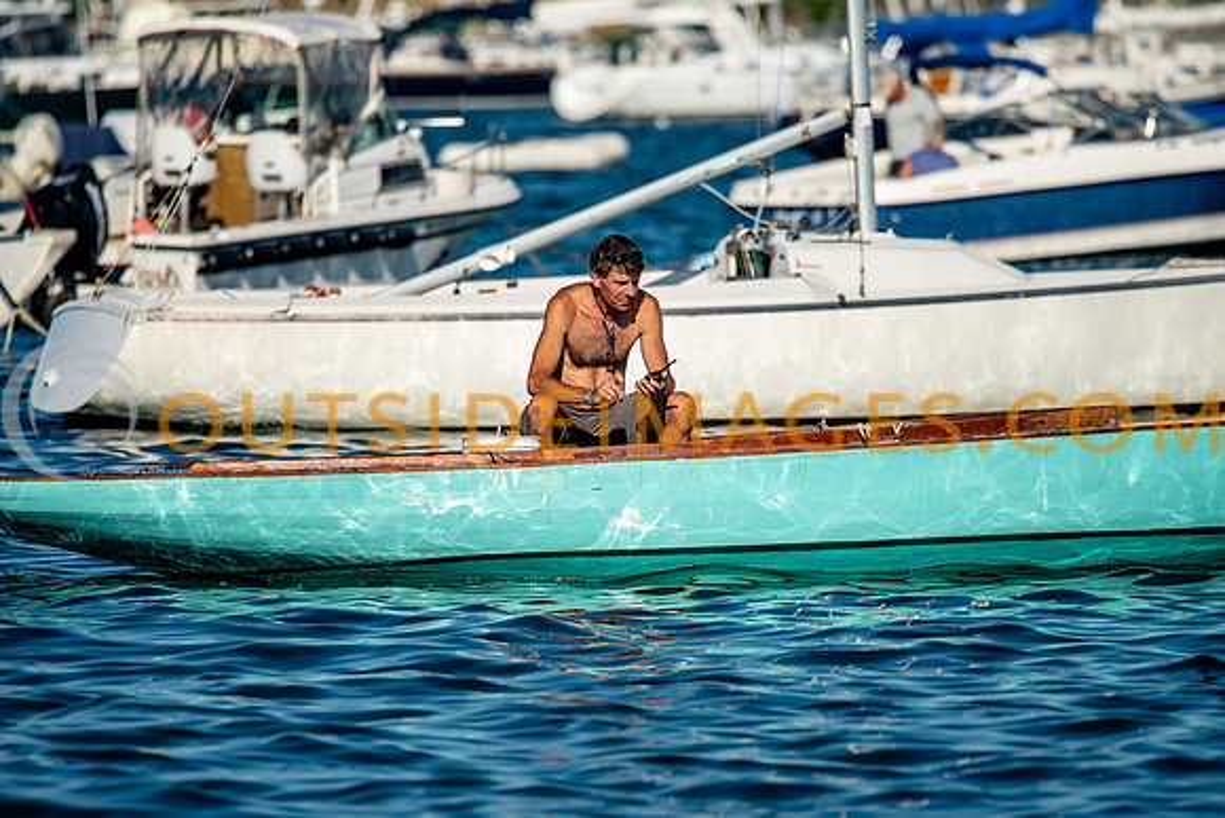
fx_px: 15315
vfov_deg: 3.1
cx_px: 612
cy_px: 409
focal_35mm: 450
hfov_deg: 4.6
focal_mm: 300
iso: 200
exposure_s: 1/2500
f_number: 4
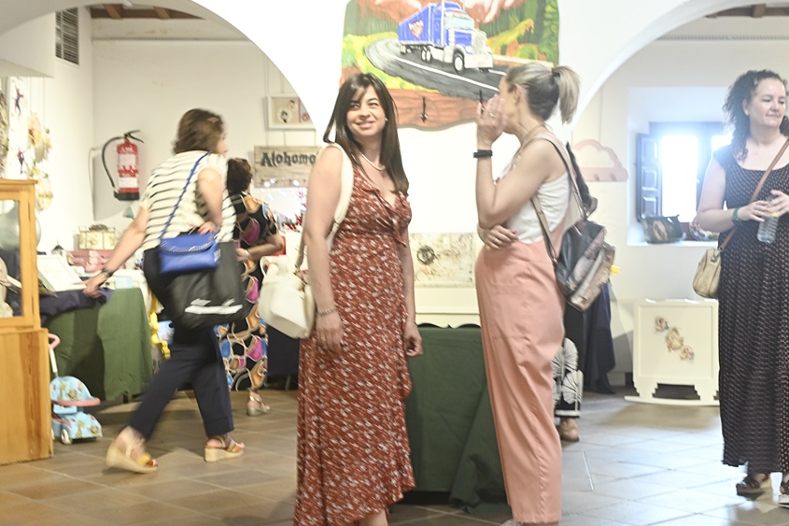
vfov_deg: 22.2
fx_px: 1335
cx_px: 533
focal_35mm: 61
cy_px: 318
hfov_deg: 32.6
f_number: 6.3
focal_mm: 33.5
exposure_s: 1/15
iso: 800
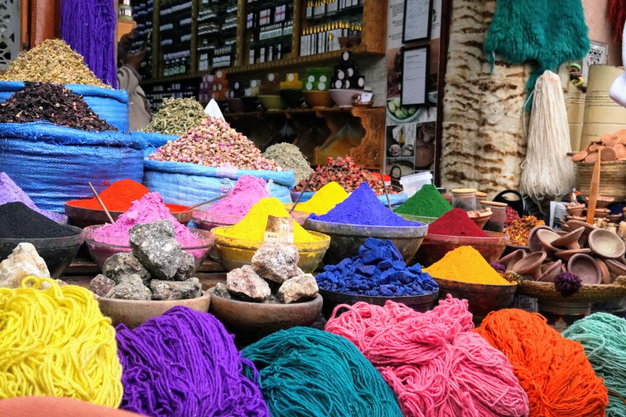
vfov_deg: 30.9
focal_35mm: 44
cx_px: 313
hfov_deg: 45.0
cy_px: 208
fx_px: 756
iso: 1600
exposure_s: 1/2000
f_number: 8
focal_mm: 29
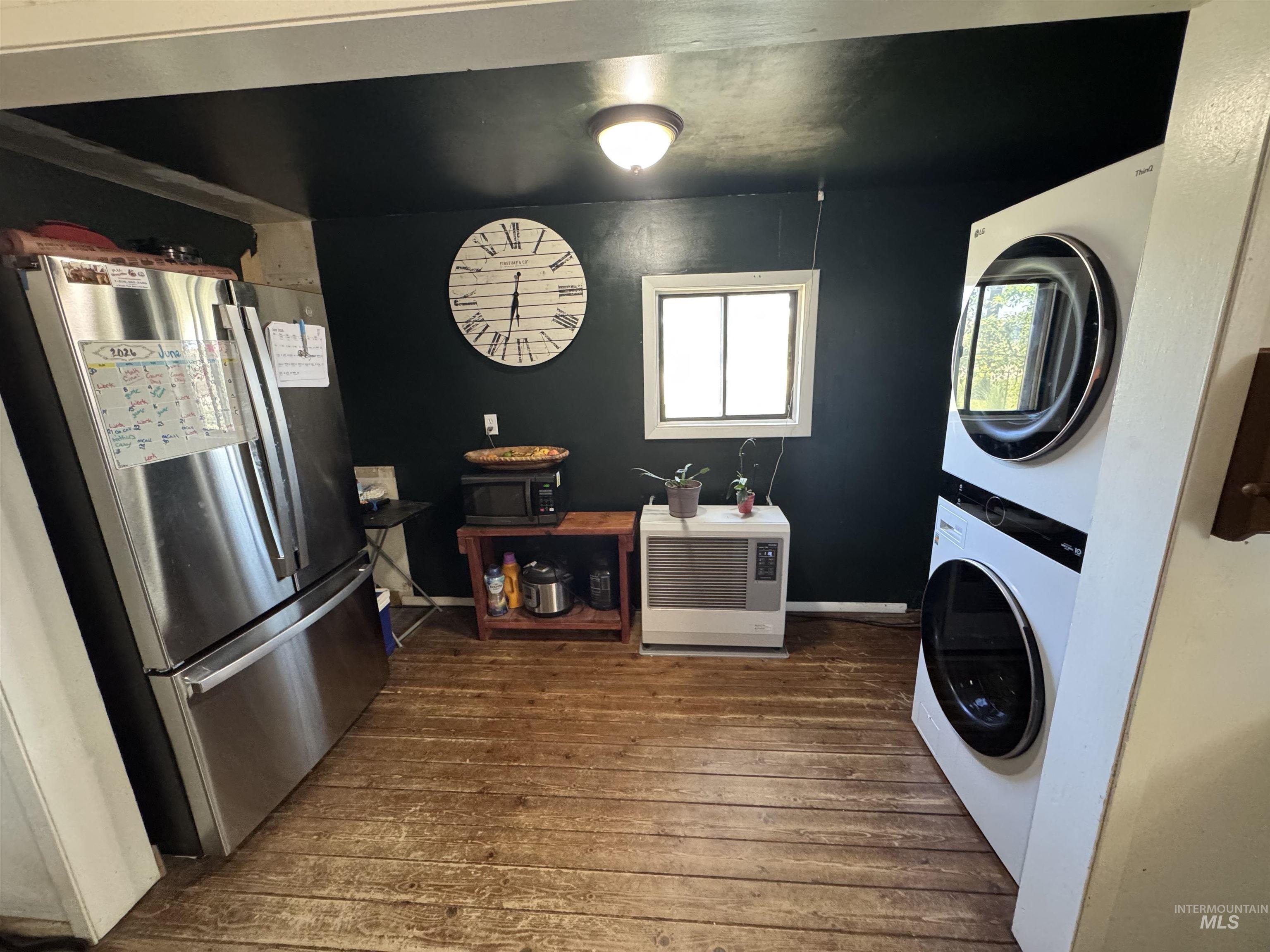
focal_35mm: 14
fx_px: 514
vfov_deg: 85.7
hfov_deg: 102.1
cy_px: 476
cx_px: 635
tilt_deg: -14.5
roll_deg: +1.7
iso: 640
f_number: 2.2
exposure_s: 1/60
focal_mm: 2.22
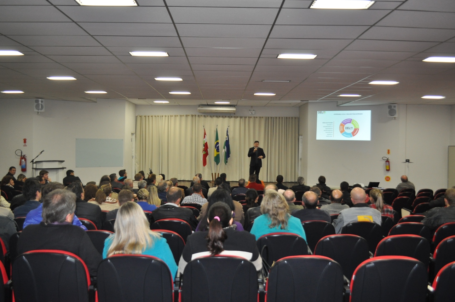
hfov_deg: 57.3
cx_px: 228
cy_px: 151
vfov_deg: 39.9
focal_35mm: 33
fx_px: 417
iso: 800
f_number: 3.8
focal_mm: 22
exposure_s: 1/60
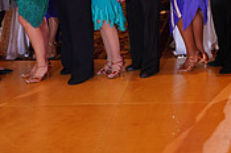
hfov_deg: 19.3
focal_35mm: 103
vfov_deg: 12.9
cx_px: 232
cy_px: -38
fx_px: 660
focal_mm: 31
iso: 1600
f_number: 5.6
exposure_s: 1/200
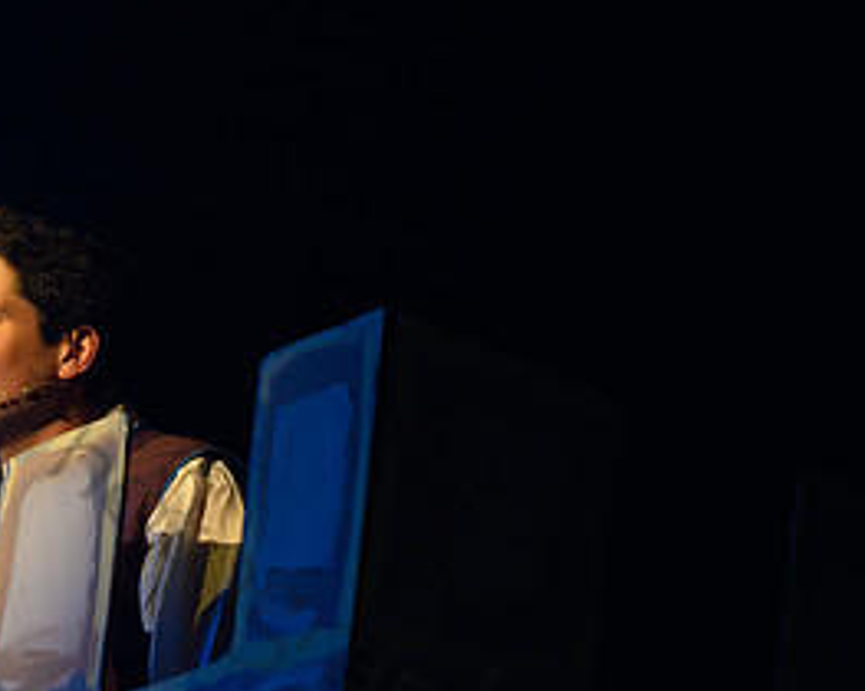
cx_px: -13
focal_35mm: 253
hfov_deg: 7.6
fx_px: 6472
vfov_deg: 6.1
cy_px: 383
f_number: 3.5
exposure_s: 1/80
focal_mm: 122
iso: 1250
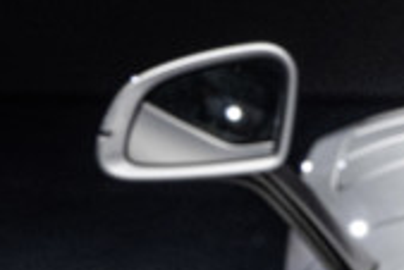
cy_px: 477
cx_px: 1186
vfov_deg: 2.8
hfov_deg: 4.0
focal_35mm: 496
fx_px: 5571
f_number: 4.5
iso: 800
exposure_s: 1/50
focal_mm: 70
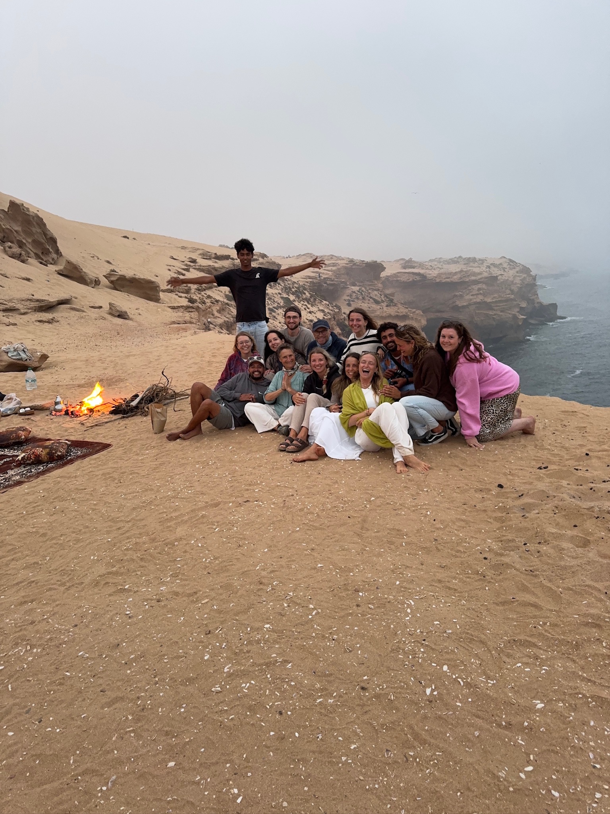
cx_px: 305
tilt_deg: -11.4
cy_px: 407
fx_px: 564
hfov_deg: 56.8
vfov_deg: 71.6
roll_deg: +5.3
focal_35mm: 24
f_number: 1.78
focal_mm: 6.76
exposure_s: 1/60
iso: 400
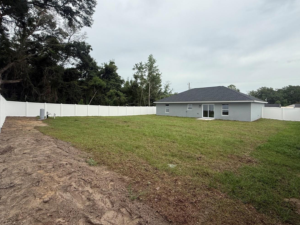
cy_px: 106
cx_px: 158
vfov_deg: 74.7
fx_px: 147
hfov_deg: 91.0
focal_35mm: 17
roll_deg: -0.2
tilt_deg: -0.1
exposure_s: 1/701
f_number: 2.2
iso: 50
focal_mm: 2.22
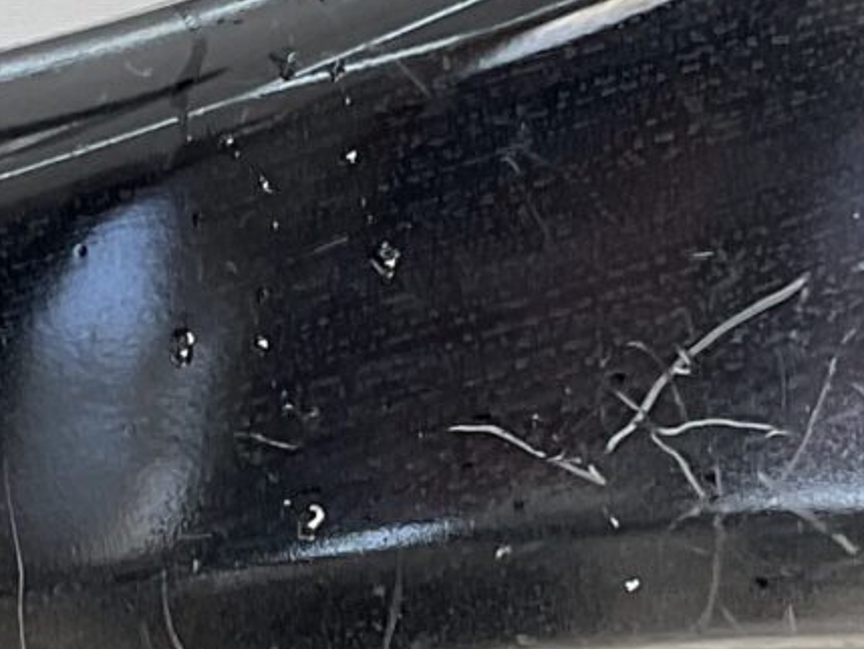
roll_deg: +4.5
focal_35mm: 173
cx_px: 24
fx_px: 4319
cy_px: 502
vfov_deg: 8.6
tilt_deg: -12.1
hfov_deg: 11.3
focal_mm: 3
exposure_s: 1/185
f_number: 1.8
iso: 16
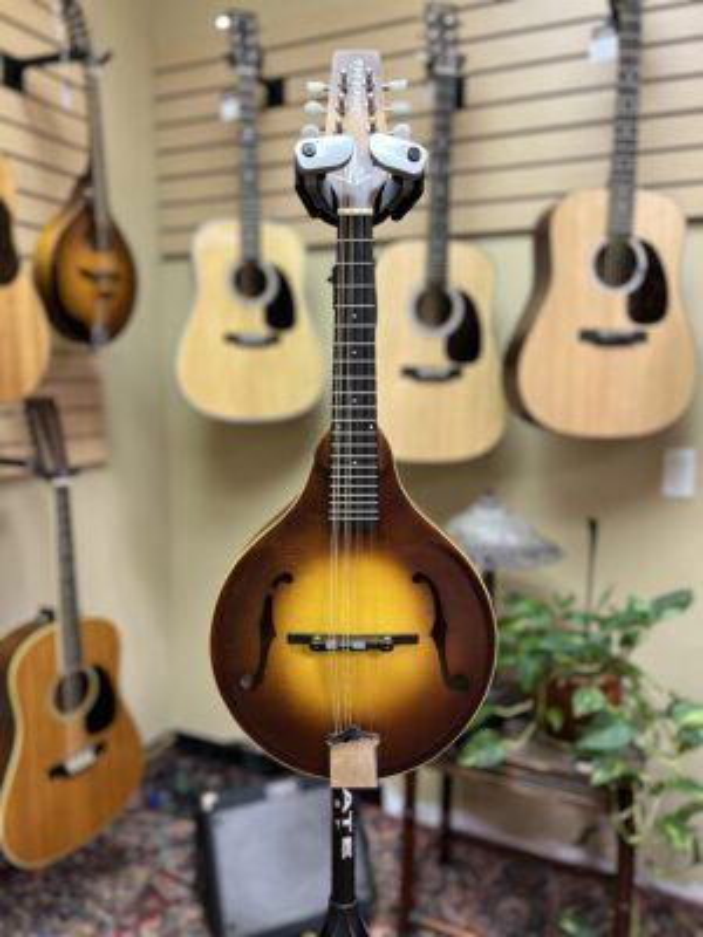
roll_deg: -0.2
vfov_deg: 67.3
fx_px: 704
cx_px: 352
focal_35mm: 26
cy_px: 468
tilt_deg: -7.8
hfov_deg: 53.1
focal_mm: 5.7
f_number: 1.5
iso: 250
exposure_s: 1/60
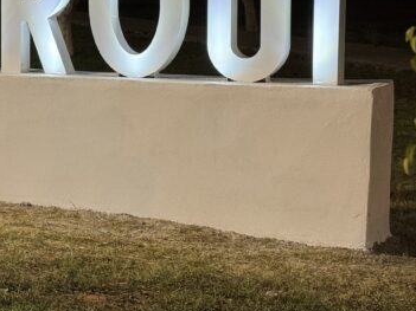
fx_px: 1261
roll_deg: -1.0
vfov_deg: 14.0
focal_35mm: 105
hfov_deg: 18.2
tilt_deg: -5.7
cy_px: 90
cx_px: -2
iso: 320
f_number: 1.78
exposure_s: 1/33
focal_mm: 6.76
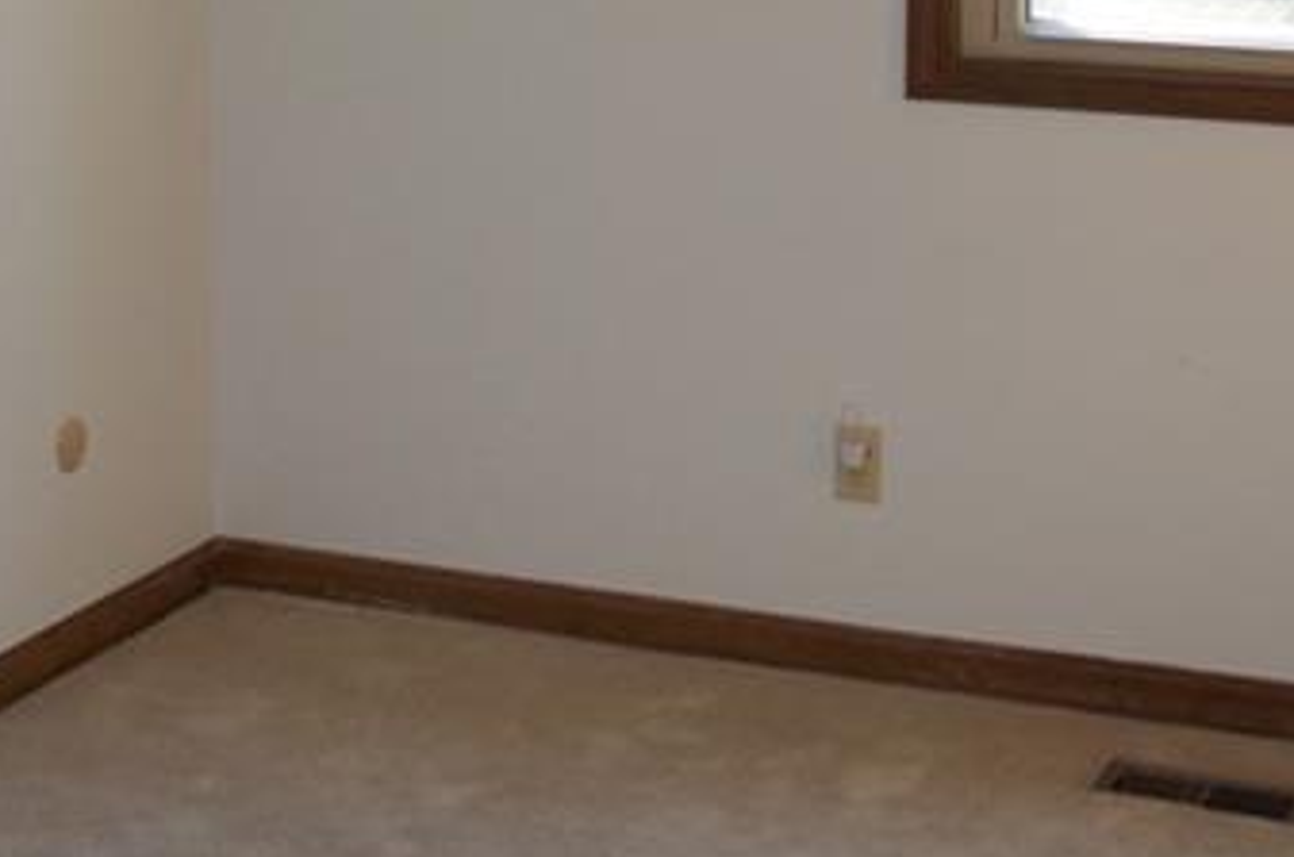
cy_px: -133
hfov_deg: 24.7
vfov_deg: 16.0
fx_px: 2941
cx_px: 411
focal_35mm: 82
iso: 640
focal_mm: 18
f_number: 3.5
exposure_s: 1/60
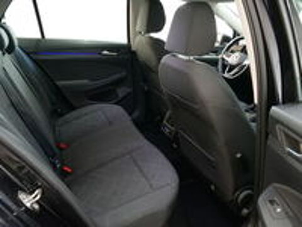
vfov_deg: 44.2
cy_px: 114
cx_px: 151
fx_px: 279
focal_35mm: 32
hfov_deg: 56.8
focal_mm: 16
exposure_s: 1/50
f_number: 3
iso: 3200
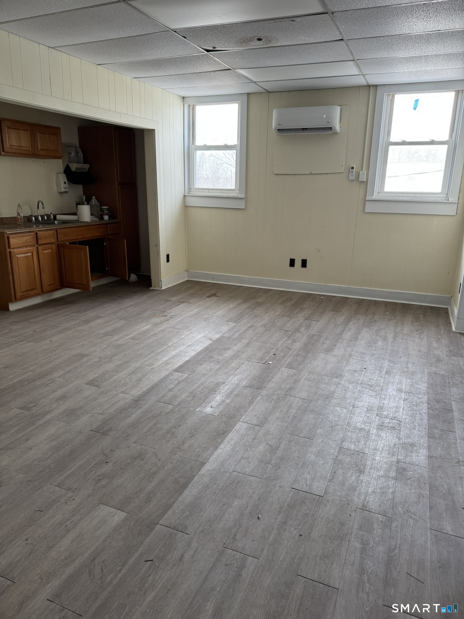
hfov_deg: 56.8
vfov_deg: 71.6
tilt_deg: -15.8
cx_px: 232
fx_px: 429
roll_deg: -3.2
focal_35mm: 24
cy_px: 310
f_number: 1.78
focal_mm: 6.76
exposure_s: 1/121
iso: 100
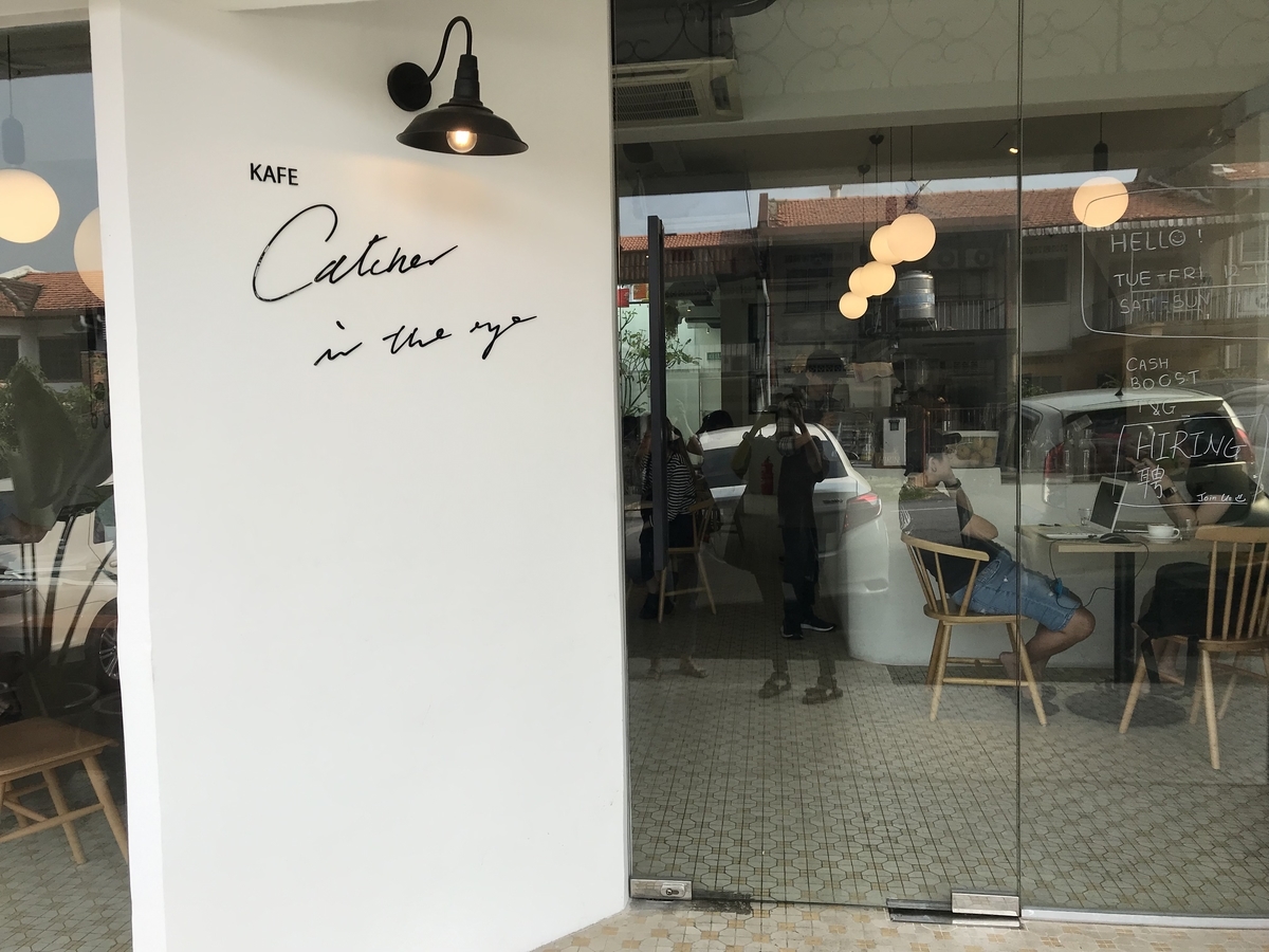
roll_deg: +1.0
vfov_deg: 49.7
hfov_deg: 63.4
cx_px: 634
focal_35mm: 28
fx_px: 1026
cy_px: 476
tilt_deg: -3.9
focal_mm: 3.99
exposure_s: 1/643
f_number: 1.8
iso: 20
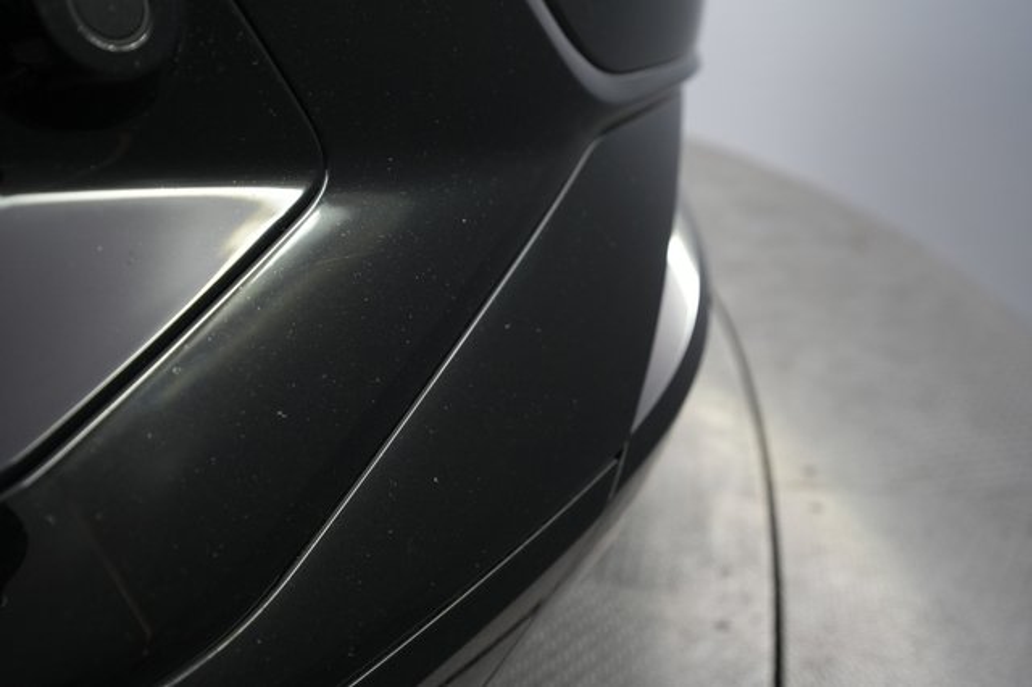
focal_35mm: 28
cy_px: 344
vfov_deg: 46.4
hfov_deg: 65.5
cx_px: 516
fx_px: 802
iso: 2500
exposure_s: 1/100
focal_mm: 28
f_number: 4.5
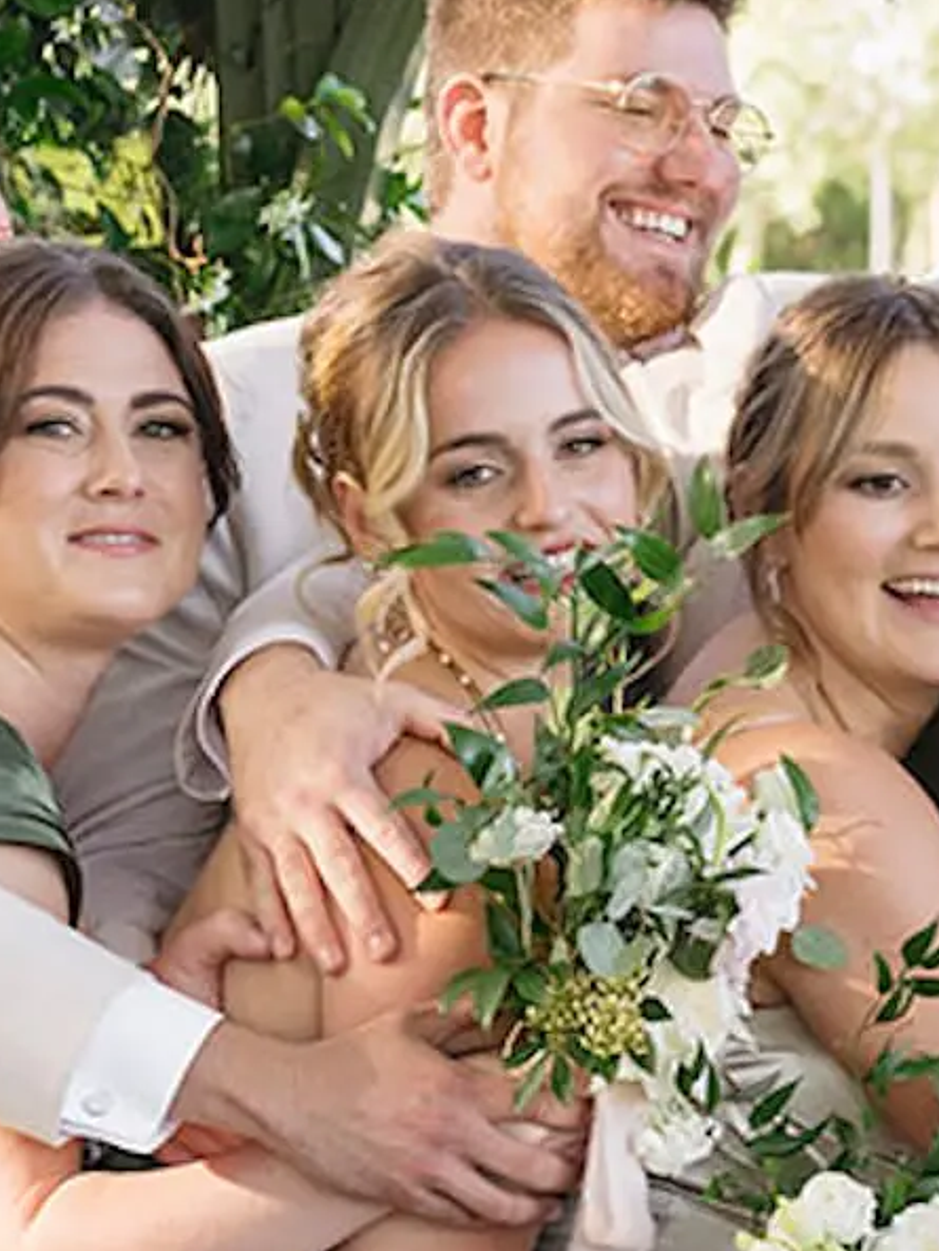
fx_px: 8786
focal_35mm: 243
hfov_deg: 6.0
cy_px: 737
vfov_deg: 8.1
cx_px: 1486
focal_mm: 50
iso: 1000
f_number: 3.5
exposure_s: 1/500
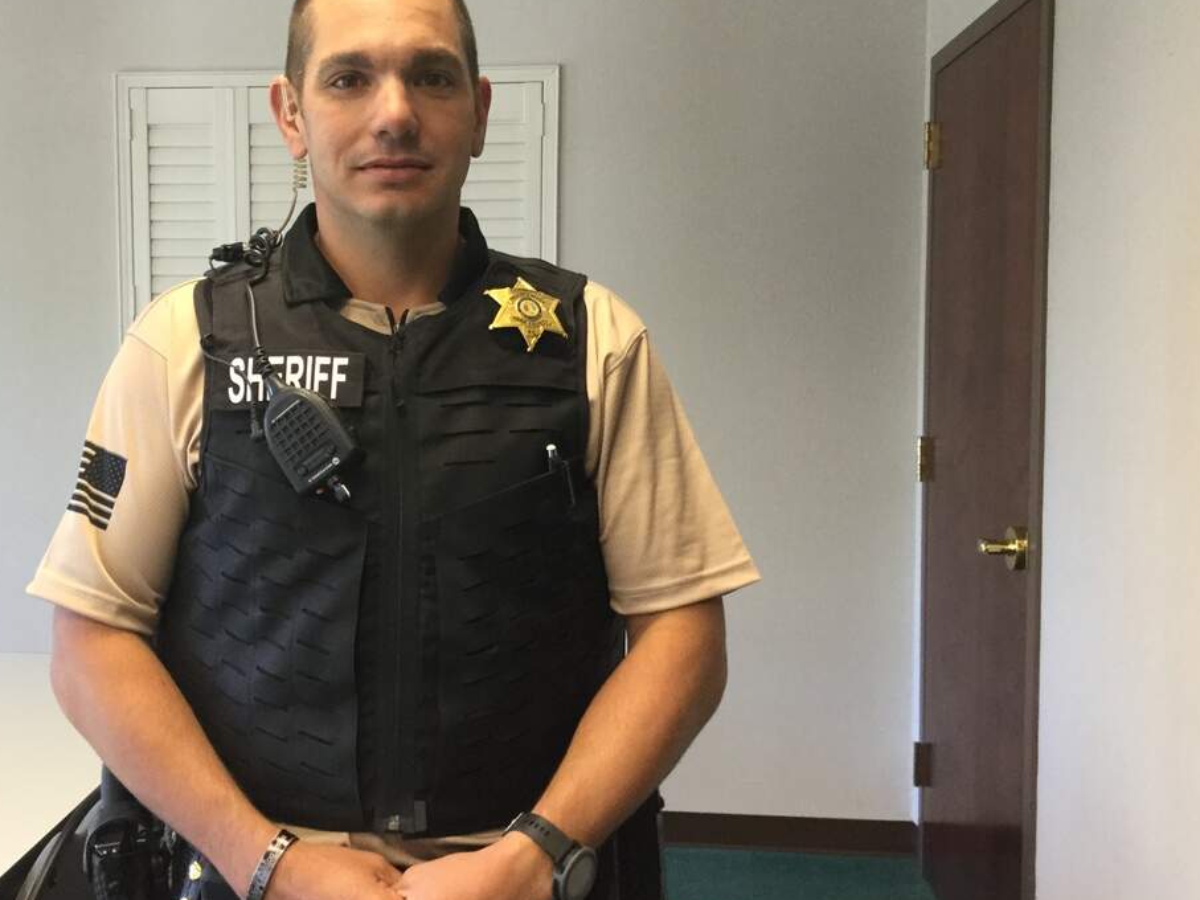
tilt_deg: -3.2
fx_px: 1421
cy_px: 431
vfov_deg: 35.1
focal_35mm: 41
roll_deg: -1.4
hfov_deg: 45.3
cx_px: 435
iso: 100
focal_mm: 3.3
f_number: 2.4
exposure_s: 1/30
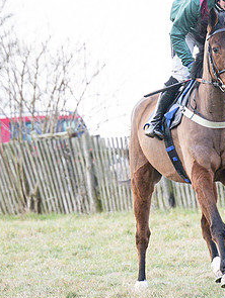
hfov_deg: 2.9
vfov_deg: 3.8
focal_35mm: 517
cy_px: 132
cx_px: 217
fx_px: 4471
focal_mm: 110
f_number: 2.8
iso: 400
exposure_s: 1/1600
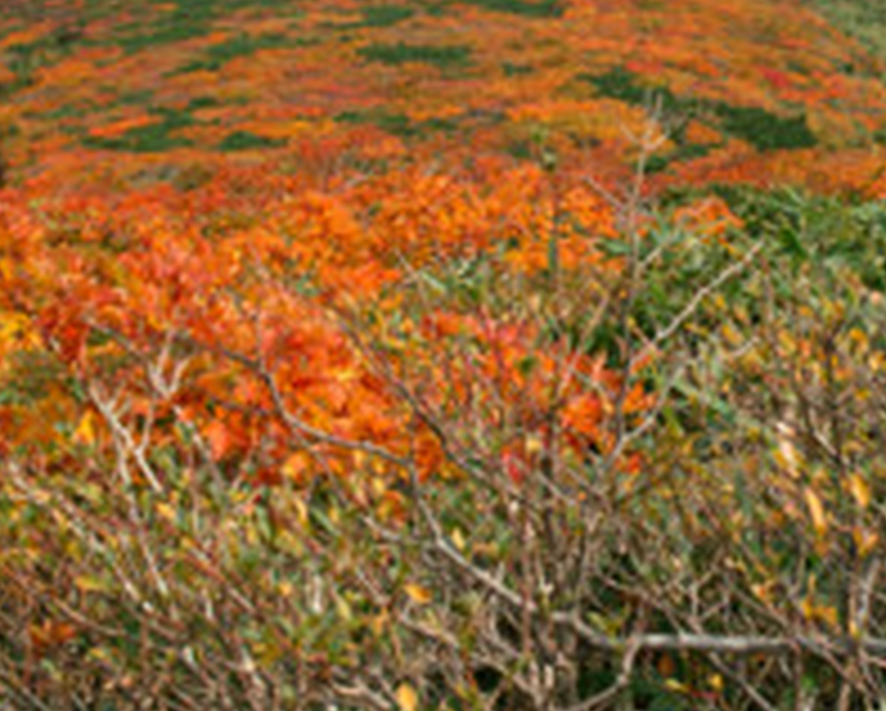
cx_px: 585
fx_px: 2047
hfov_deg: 24.3
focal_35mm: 78
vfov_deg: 19.5
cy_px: 128
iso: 100
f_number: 7.1
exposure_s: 1/160
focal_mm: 24.2
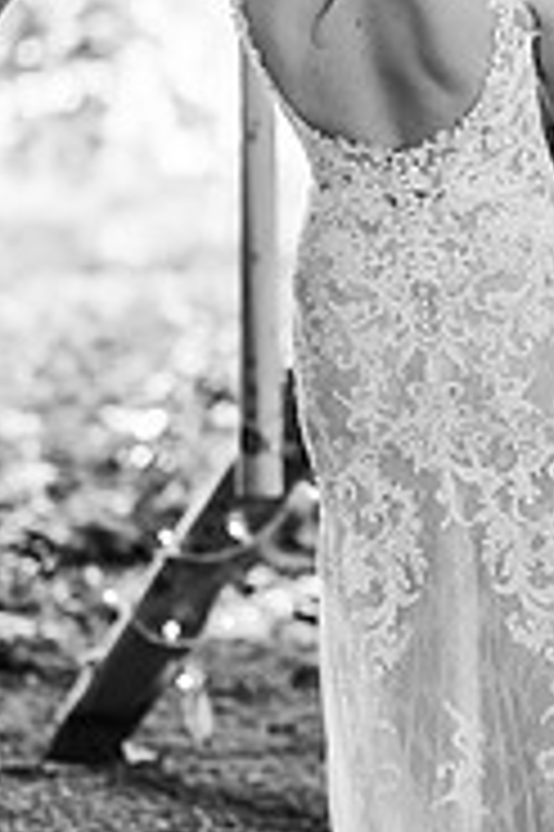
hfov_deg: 6.6
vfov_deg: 9.9
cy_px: 342
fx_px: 4787
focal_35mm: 207
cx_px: 444
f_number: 1.8
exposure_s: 1/200
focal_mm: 85
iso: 100
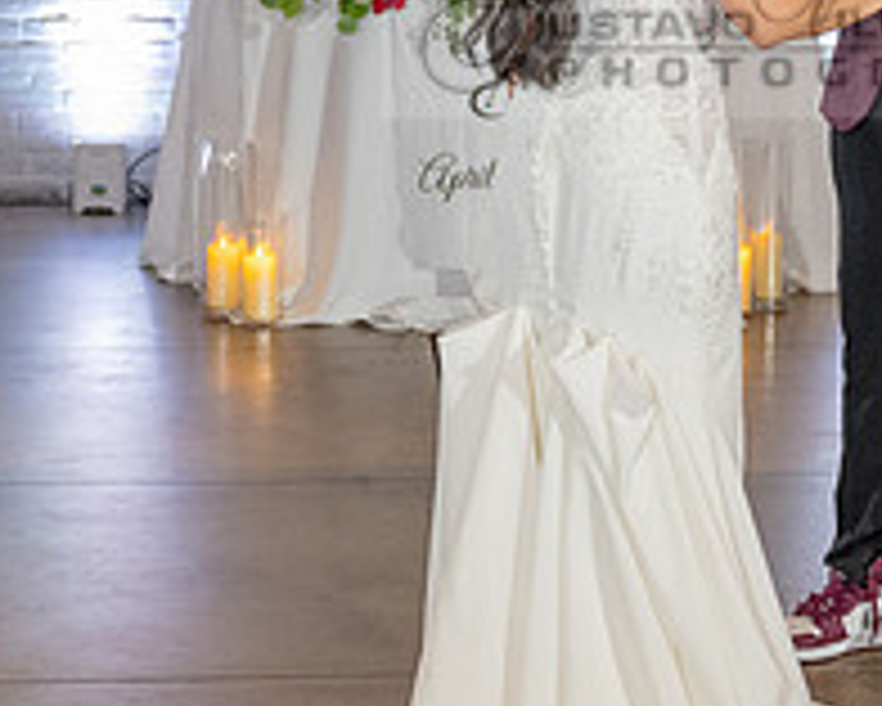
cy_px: 11
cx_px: 774
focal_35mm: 122
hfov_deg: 15.6
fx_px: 3186
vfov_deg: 12.5
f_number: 2.8
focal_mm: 42
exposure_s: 1/200
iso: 2000
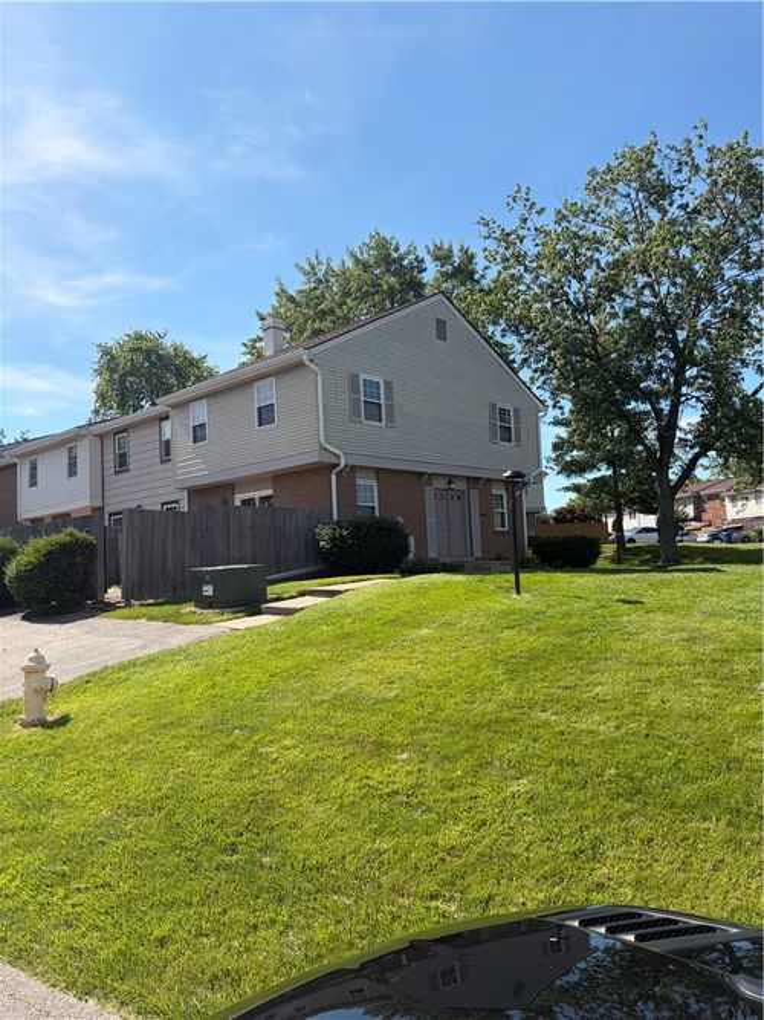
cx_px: 382
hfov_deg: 53.0
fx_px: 765
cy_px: 510
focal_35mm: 26
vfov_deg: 67.3
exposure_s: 1/2639
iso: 50
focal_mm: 5.96
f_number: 1.6
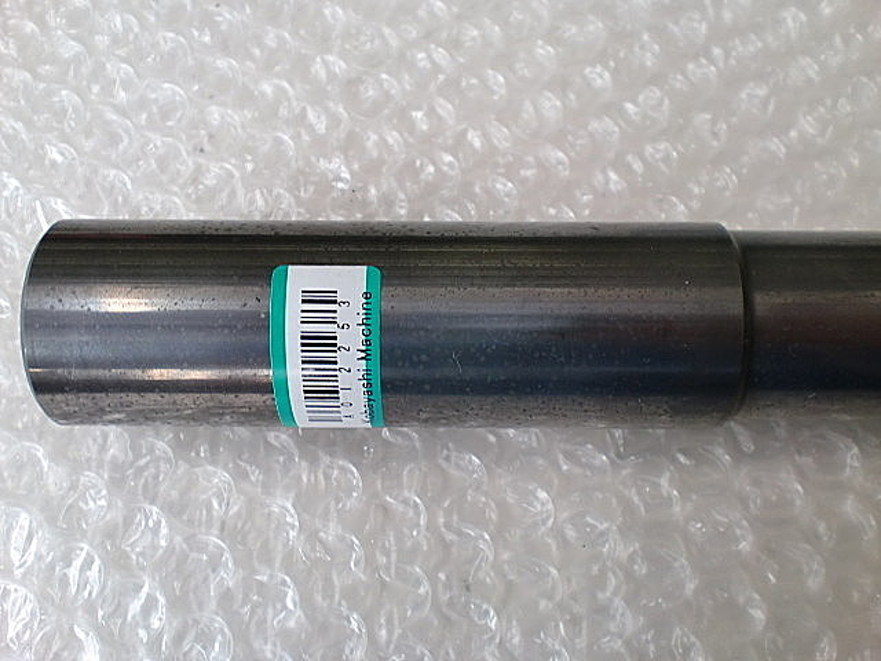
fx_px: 891
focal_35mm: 35
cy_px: 330
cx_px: 440
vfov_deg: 40.7
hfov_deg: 52.6
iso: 64
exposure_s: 1/60
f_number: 3.1
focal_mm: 6.3
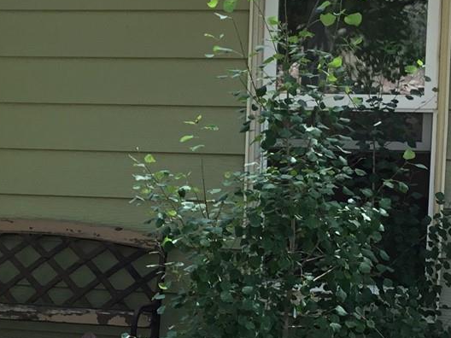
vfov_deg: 15.7
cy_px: 227
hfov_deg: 20.8
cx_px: 151
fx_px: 1225
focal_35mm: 94
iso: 25
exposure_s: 1/164
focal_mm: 3.3
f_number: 2.4
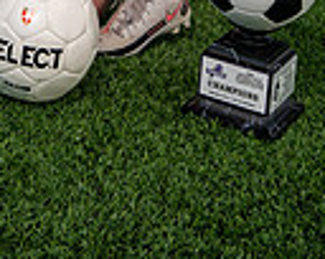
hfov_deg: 19.2
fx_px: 951
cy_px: -310
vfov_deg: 12.8
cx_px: 76
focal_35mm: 99
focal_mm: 30
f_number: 5
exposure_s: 1/400
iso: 320
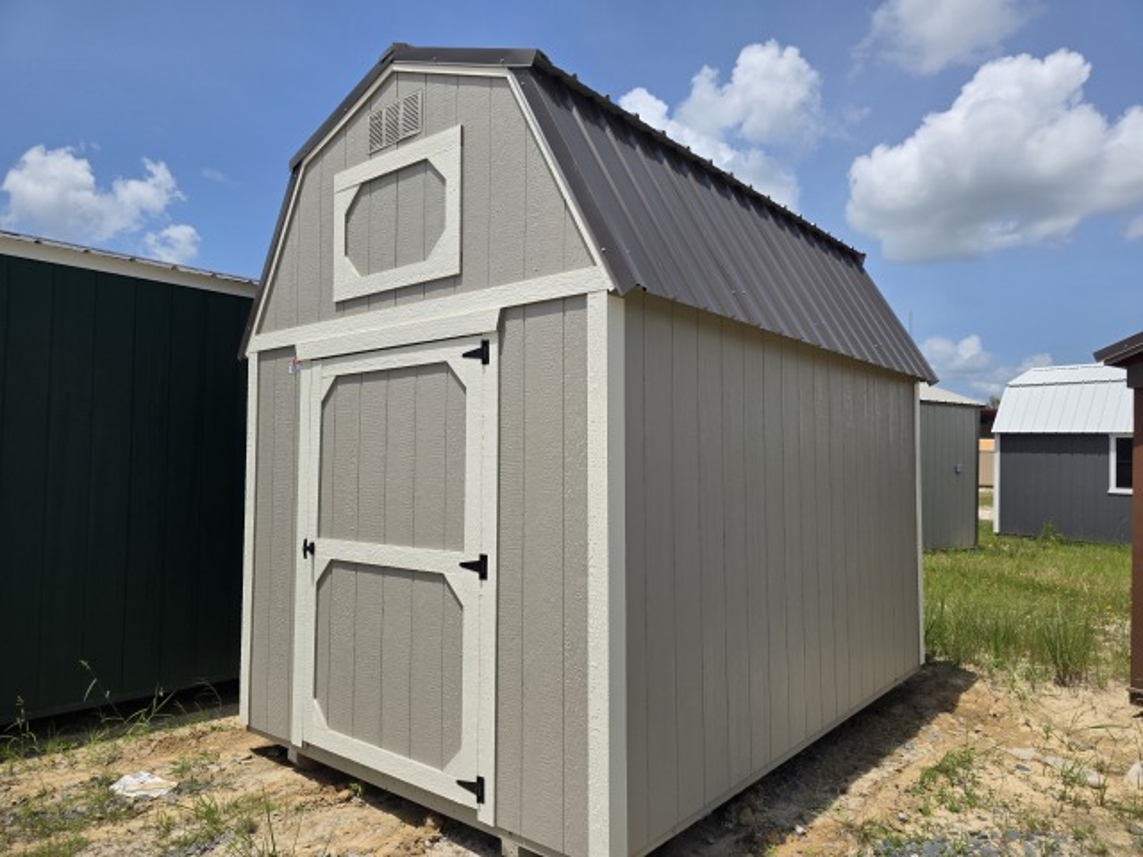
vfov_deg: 58.9
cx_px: 572
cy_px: 428
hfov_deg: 73.9
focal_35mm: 23
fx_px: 759
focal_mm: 6.3
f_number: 1.7
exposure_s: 1/7944
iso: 80
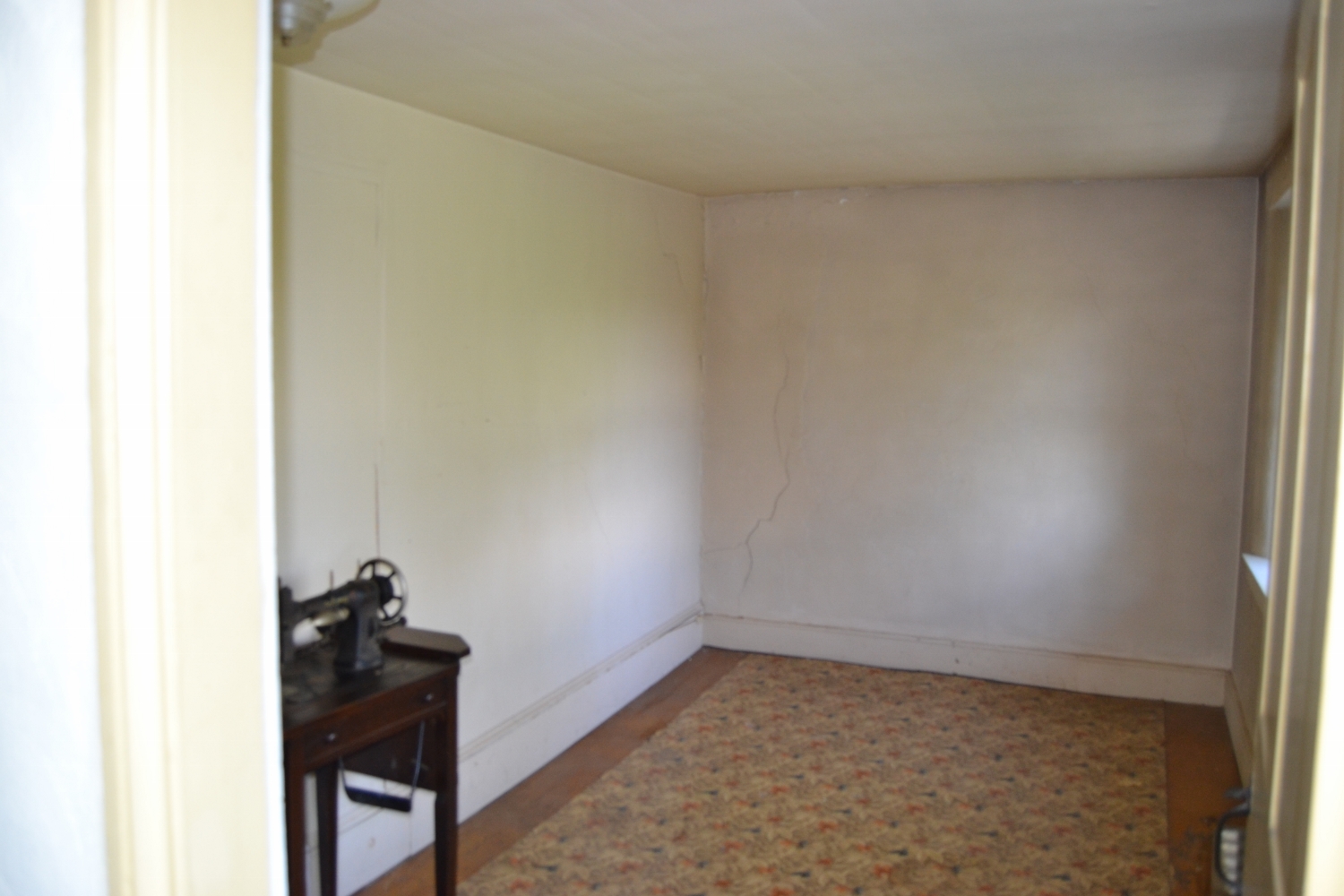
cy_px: 448
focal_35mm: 27
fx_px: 1008
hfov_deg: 67.4
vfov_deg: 47.9
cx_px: 672
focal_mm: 18
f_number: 3.5
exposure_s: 1/60
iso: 800
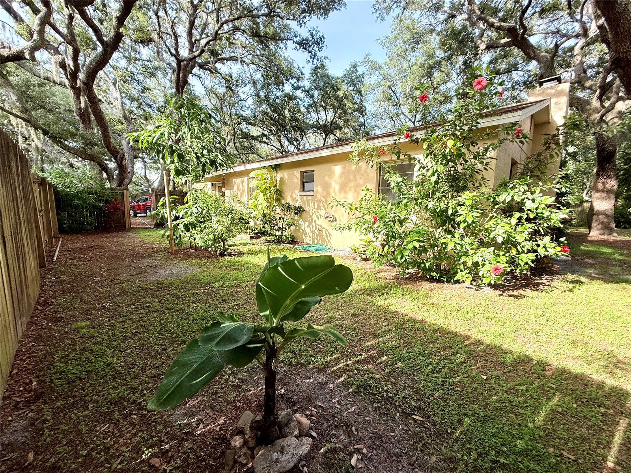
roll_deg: -0.6
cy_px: 236
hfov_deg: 102.1
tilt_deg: -7.6
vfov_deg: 85.7
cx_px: 316
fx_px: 255
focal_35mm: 14
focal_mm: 2.22
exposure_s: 1/319
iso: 50
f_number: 2.2
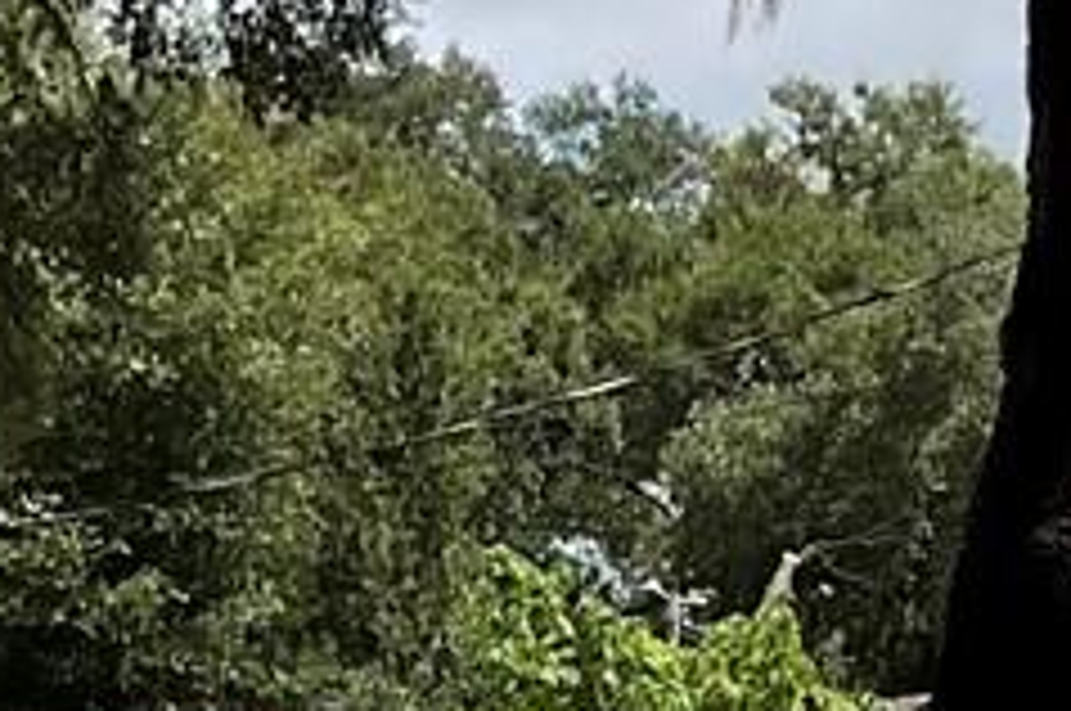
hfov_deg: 9.9
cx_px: 1449
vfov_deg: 6.4
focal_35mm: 203
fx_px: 6031
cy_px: 1737
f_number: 1.8
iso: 16
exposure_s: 1/2141
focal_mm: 3
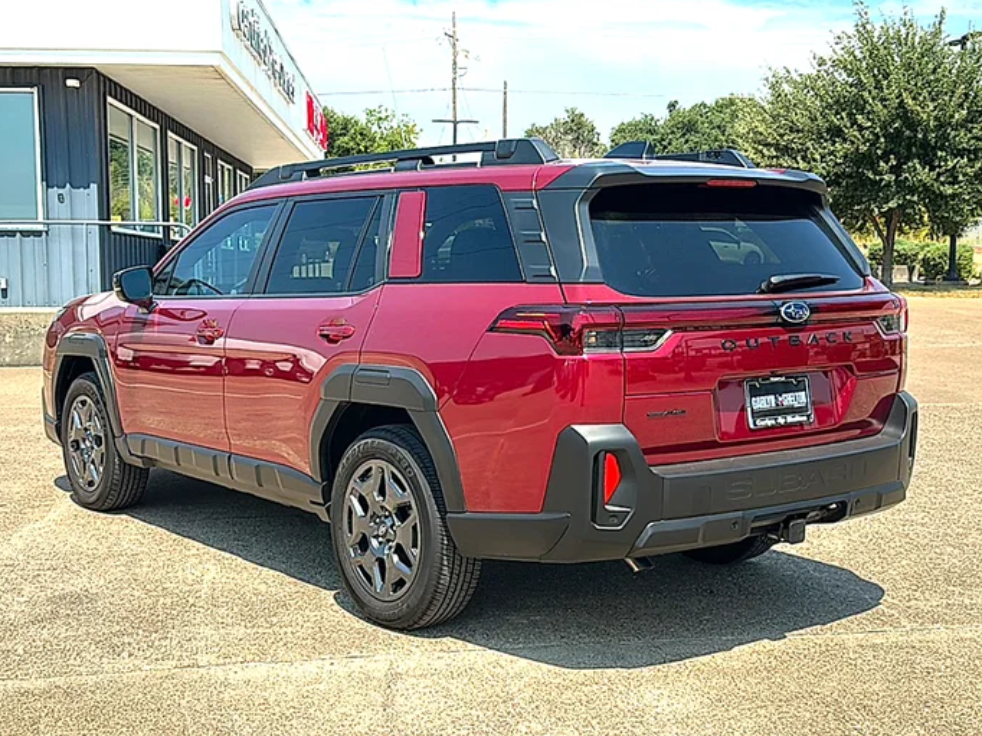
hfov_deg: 49.0
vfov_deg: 37.7
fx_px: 1078
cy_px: 364
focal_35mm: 38
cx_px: 484
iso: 80
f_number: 1.78
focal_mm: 6.86
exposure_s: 1/3378
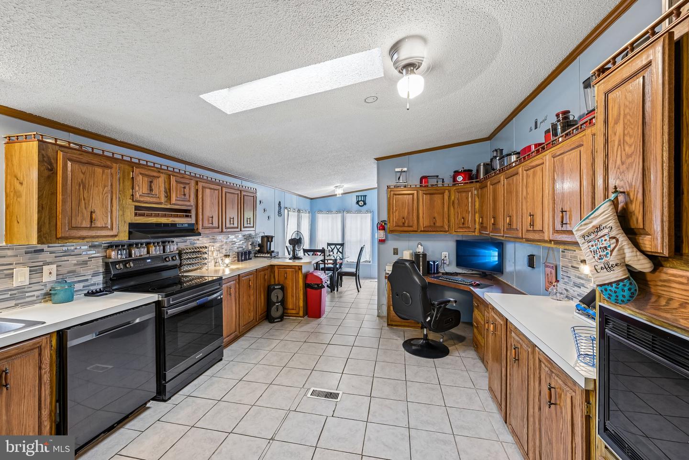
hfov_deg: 104.3
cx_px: 344
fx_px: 268
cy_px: 230
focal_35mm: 14
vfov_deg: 81.2
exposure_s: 1/2
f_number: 8
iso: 400
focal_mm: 14
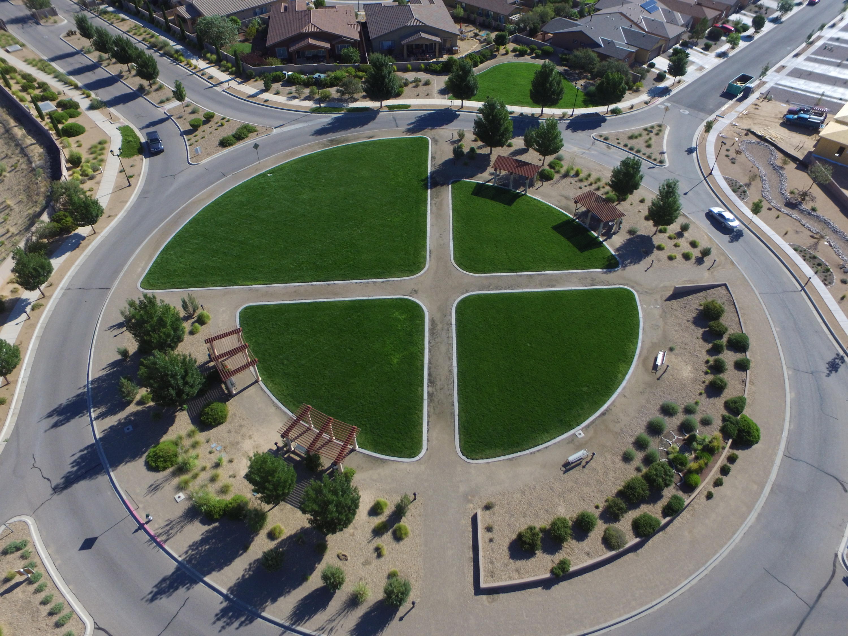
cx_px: 424
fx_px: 490
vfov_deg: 66.0
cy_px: 318
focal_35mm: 20
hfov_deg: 81.7
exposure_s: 1/1250
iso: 100
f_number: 2.8
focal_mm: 3.61
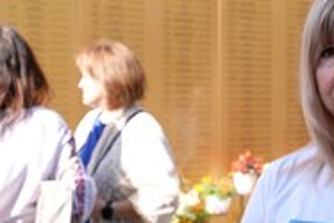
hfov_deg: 25.9
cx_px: 316
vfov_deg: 18.2
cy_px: 124
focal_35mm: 75
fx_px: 696
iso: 100
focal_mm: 35
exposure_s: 1/125
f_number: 5
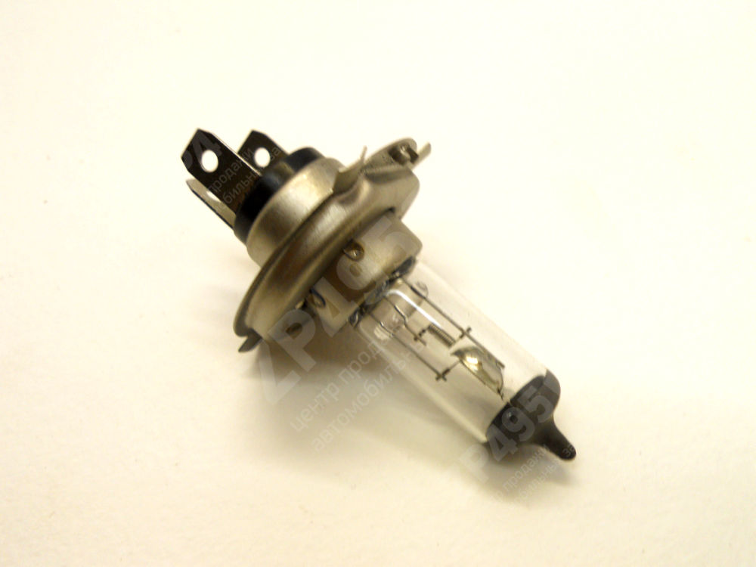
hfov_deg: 56.8
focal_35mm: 32
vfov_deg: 44.2
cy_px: 284
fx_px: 699
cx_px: 378
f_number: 3.5
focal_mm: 5.8
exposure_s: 1/30
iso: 100
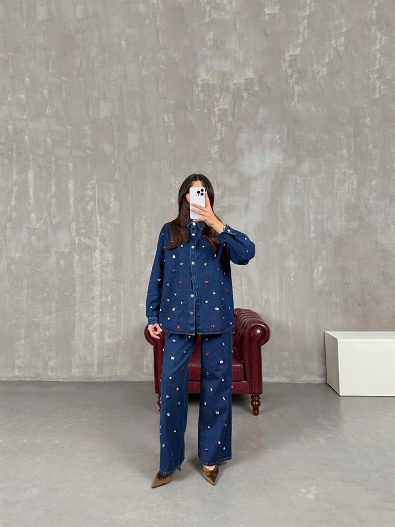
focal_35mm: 24
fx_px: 365
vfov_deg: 71.6
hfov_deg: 56.8
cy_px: 264
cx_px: 198
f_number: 1.78
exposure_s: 1/121
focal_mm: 6.76
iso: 200
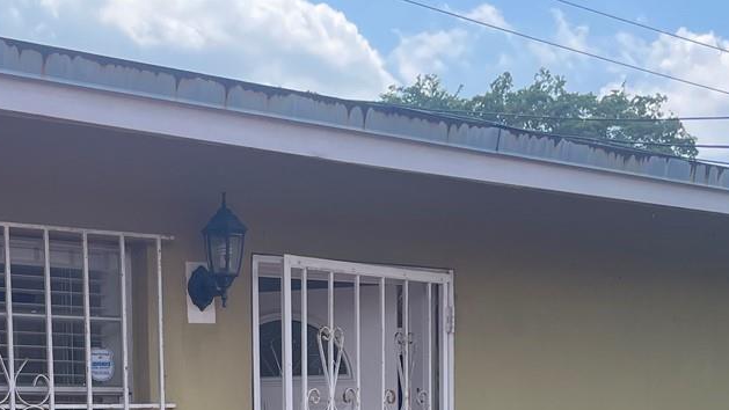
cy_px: 546
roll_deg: +1.0
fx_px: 1392
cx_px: 189
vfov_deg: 15.8
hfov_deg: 28.9
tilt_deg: -4.1
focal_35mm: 72
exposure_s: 1/1642
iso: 32
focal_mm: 4.2
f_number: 1.6
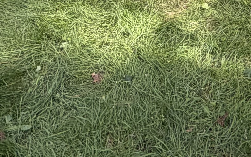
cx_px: 192
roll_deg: -1.3
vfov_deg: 11.5
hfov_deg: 23.3
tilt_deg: -10.3
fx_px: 602
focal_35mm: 88
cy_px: -248
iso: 50
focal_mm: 2.22
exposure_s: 1/222
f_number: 2.2
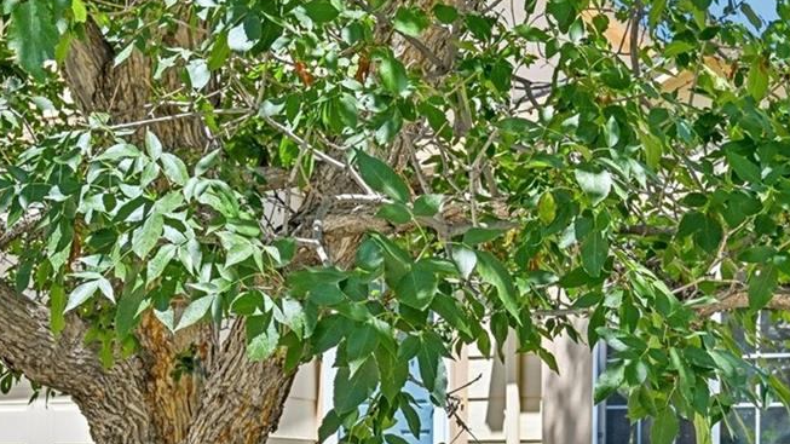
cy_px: 277
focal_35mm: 77
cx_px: 259
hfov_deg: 27.3
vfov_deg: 15.7
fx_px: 1613
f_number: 10
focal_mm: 30
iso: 64
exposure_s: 1/60
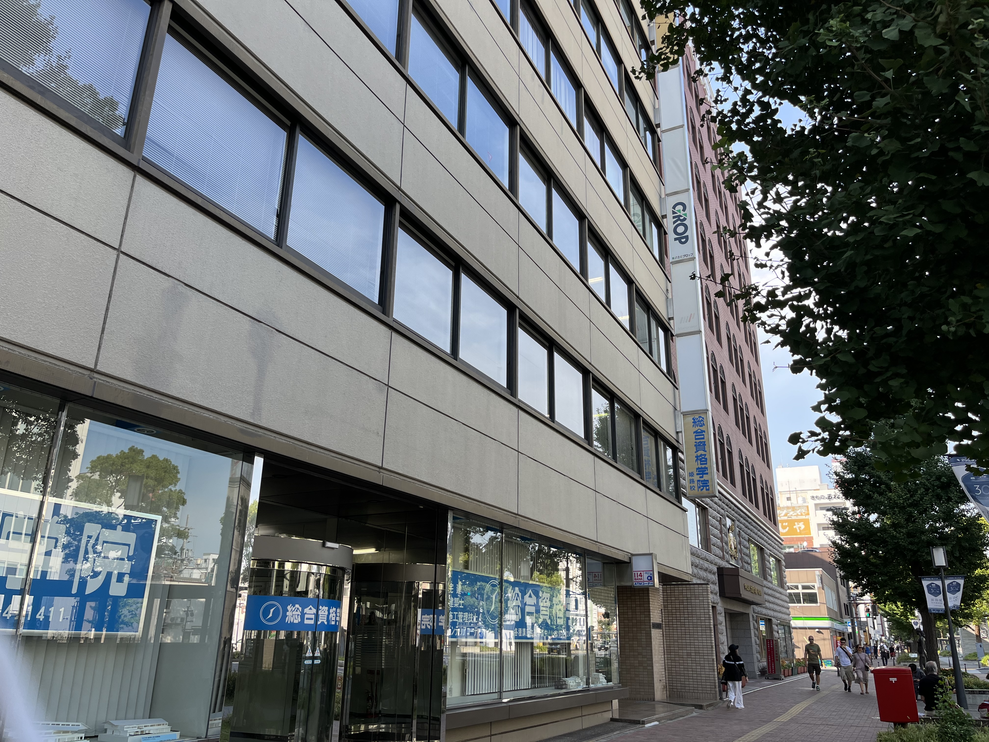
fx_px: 743
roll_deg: -1.4
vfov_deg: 53.1
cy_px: 371
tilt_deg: +18.9
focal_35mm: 26
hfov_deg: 67.3
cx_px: 494
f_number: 1.6
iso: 50
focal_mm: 5.1
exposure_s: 1/766
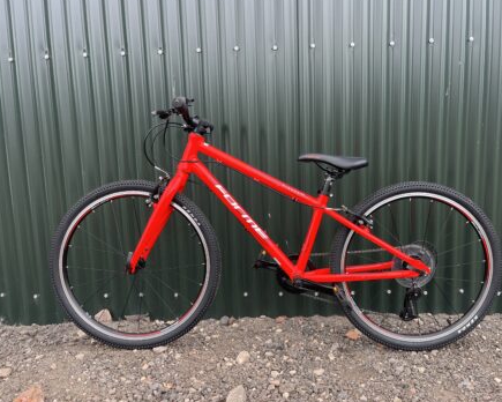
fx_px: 416
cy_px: 200
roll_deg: +1.7
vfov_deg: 51.5
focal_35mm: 28
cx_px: 271
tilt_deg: -6.4
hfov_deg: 62.1
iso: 50
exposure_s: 1/330
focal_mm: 5.1
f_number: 1.6
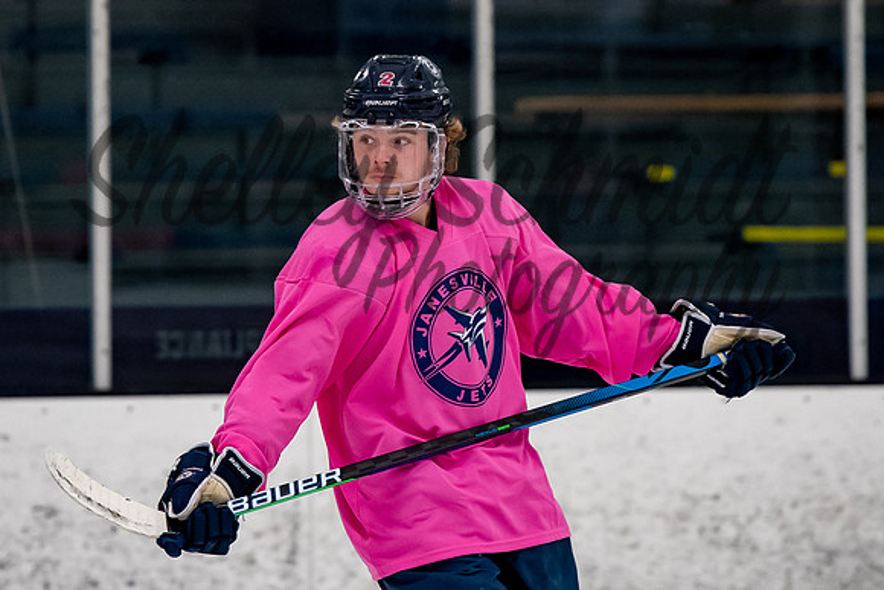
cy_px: 170
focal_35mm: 443
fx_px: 10886
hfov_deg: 4.6
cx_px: 377
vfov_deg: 3.1
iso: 2000
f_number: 3.5
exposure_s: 1/800
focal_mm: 200
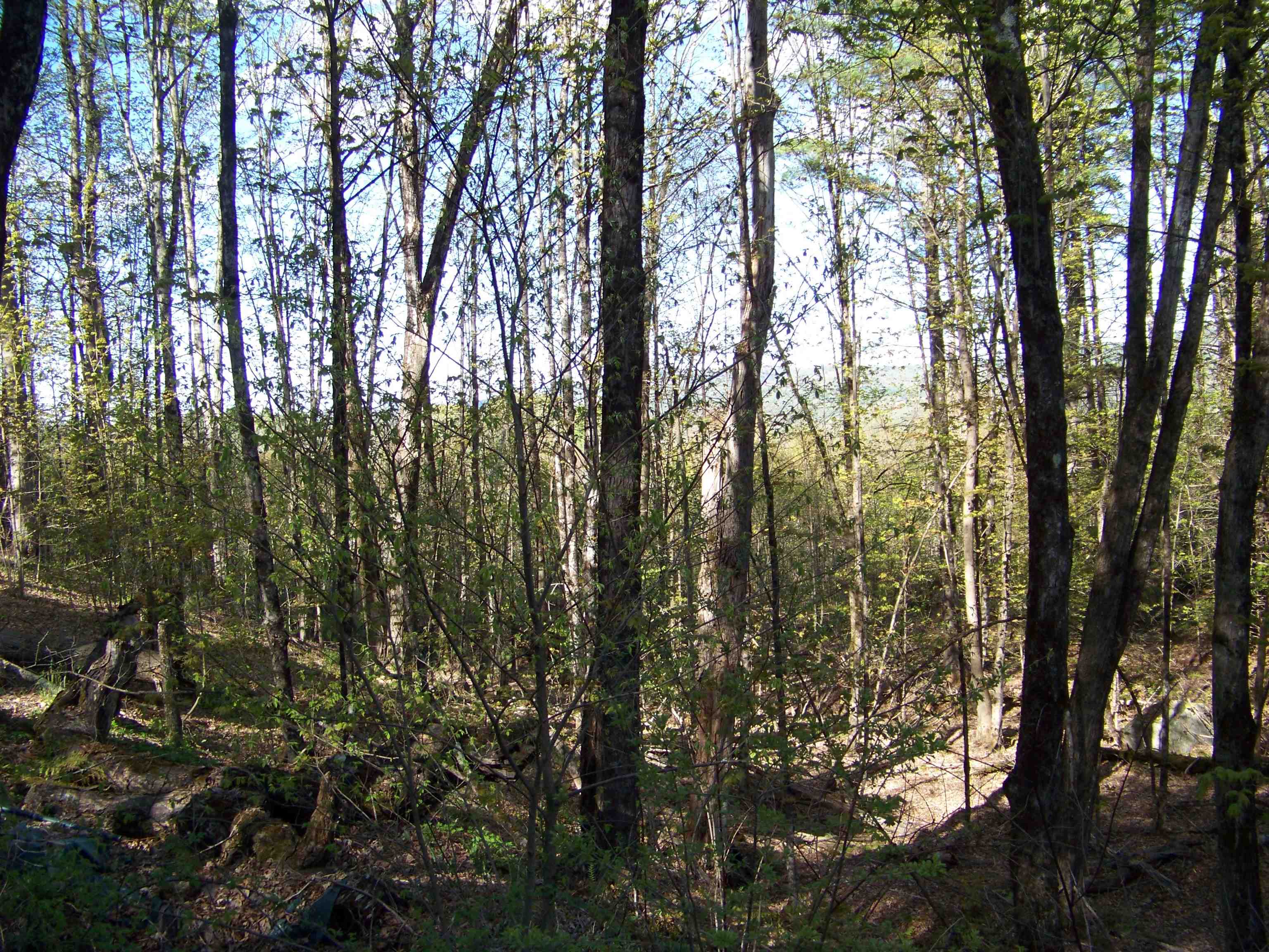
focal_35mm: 36
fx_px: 1320
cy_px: 476
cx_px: 634
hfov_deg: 51.4
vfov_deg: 39.7
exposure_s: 1/250
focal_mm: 5.85
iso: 69
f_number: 2.8
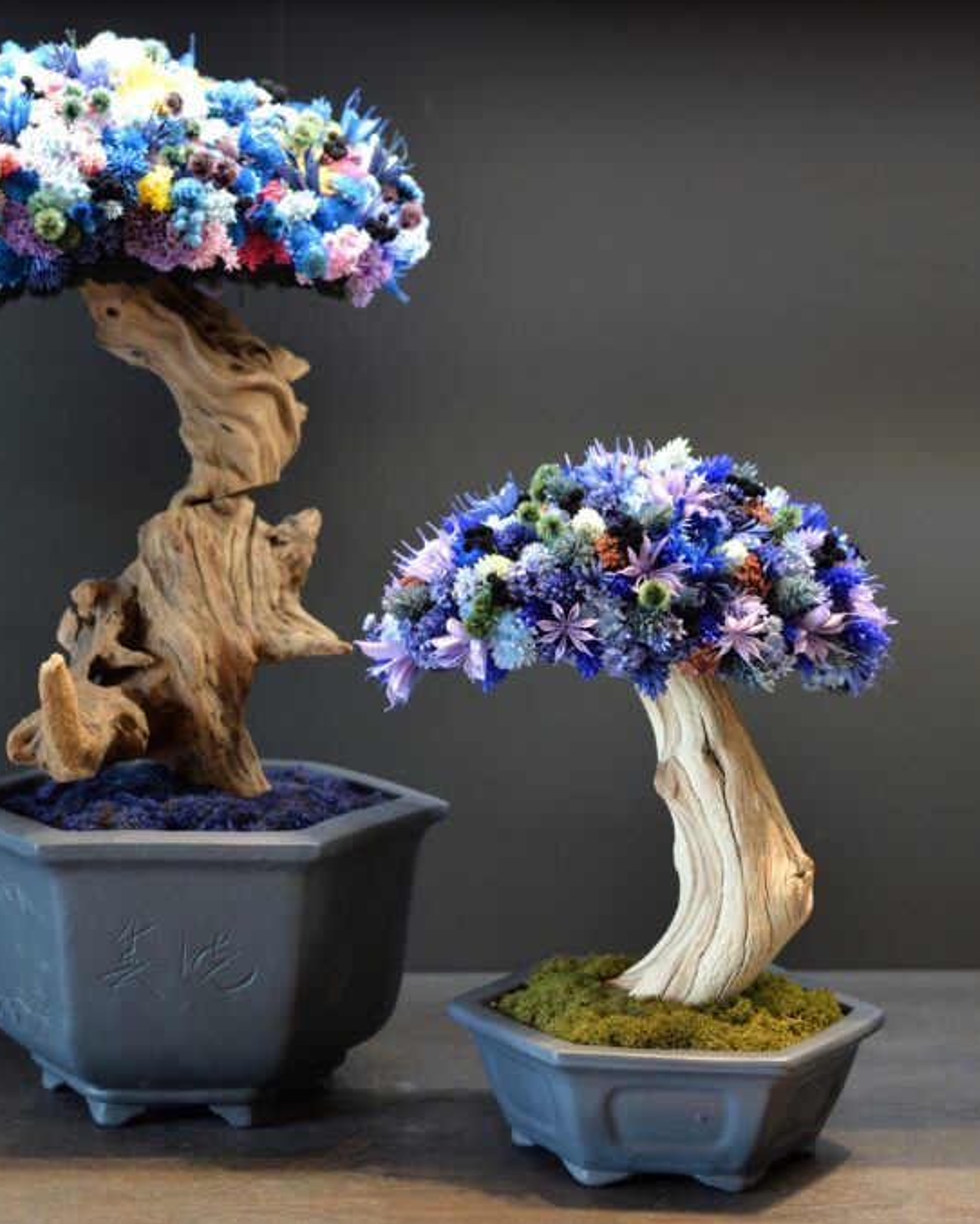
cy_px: 607
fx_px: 2573
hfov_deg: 21.4
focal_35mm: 71
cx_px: 251
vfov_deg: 26.8
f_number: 4
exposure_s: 1/30
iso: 400
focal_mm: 50
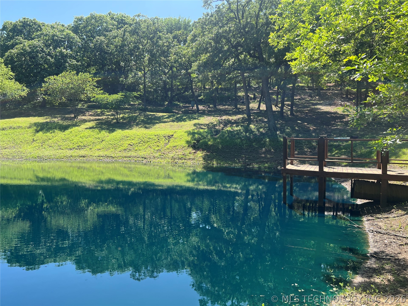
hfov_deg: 67.3
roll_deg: -2.0
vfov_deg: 53.1
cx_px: 204
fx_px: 306
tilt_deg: -1.7
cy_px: 153
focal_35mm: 26
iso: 50
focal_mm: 5.7
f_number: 1.5
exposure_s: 1/1124
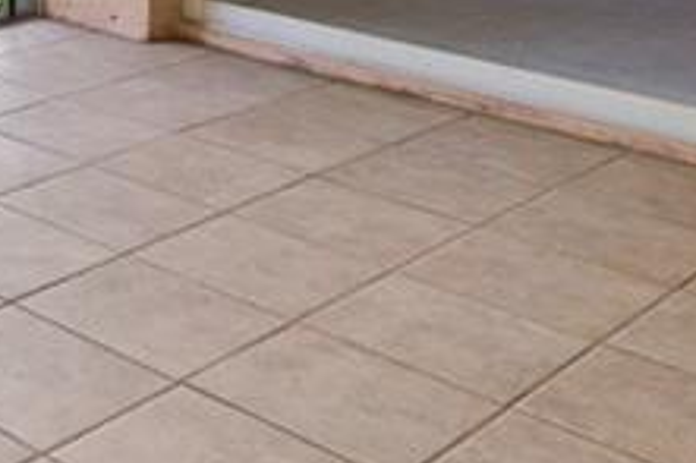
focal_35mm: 74
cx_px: -375
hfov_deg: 22.1
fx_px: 1430
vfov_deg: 15.9
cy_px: -346
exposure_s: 1/4
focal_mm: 16
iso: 100
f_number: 9
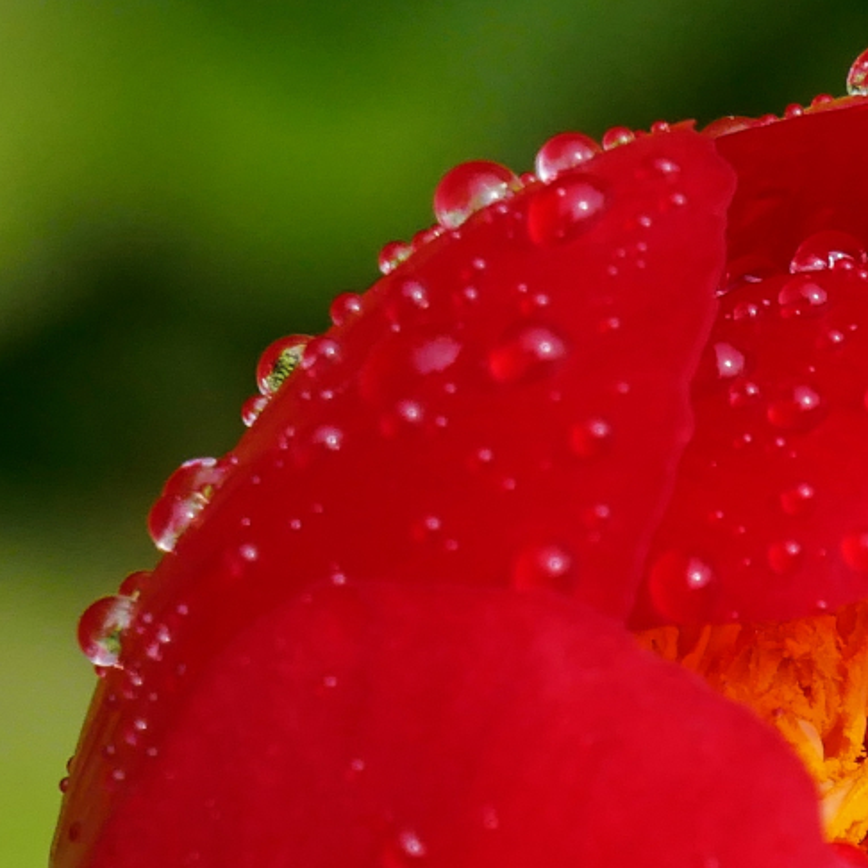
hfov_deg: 1.9
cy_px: 904
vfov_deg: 1.9
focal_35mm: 909
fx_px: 25788
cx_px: 1450
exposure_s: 1/320
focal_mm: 130
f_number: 10
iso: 400
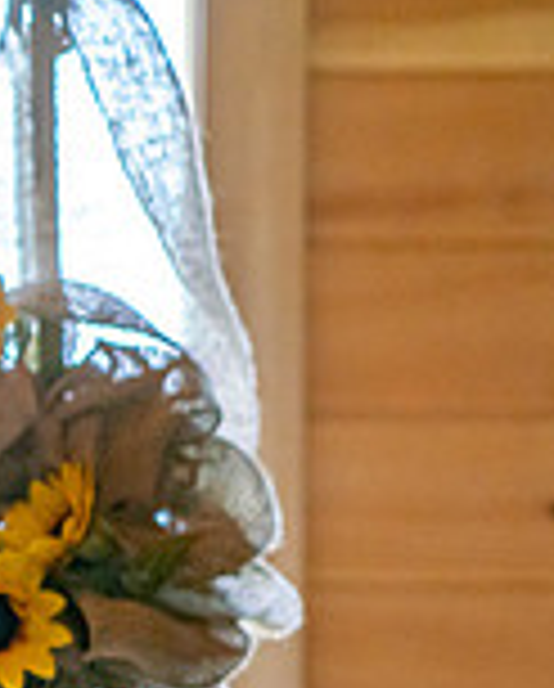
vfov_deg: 2.7
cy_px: 348
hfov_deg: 2.2
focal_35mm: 710
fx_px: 14508
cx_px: -739
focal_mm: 200
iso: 2500
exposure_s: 1/640
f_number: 3.5
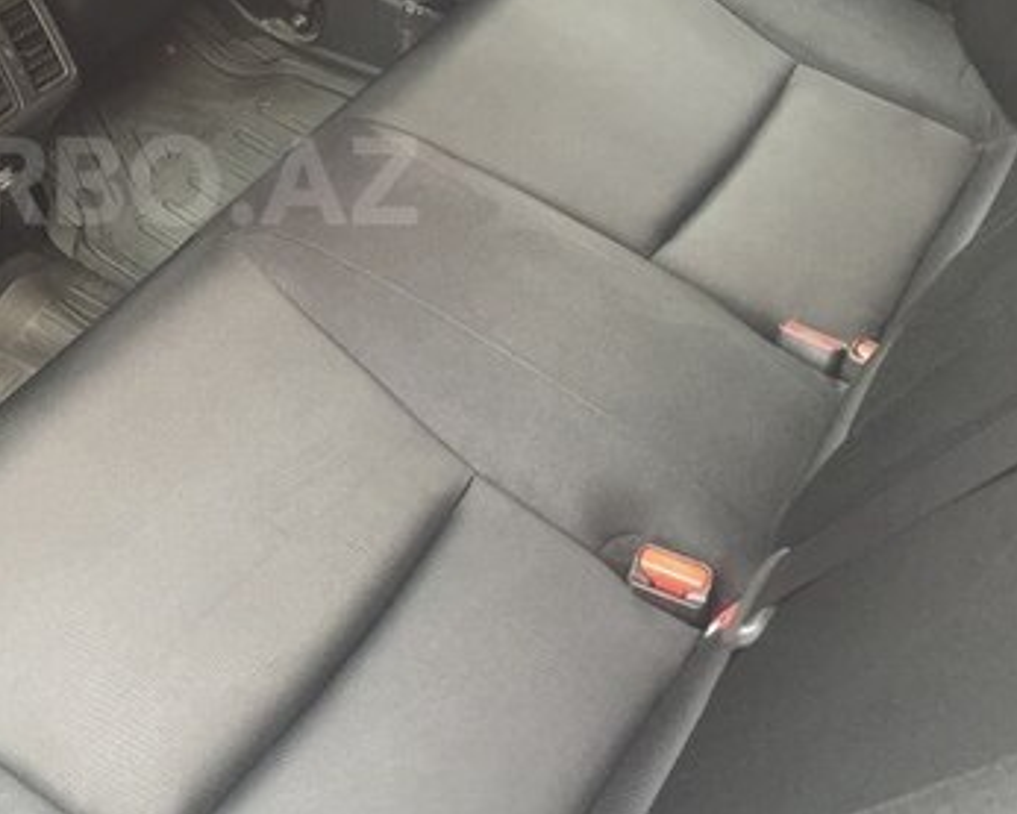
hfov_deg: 33.1
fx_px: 1626
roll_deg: +1.1
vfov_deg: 27.6
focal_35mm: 54
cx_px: 118
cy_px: 181
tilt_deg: -36.3
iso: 125
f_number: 2.2
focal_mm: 4.15
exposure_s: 1/33
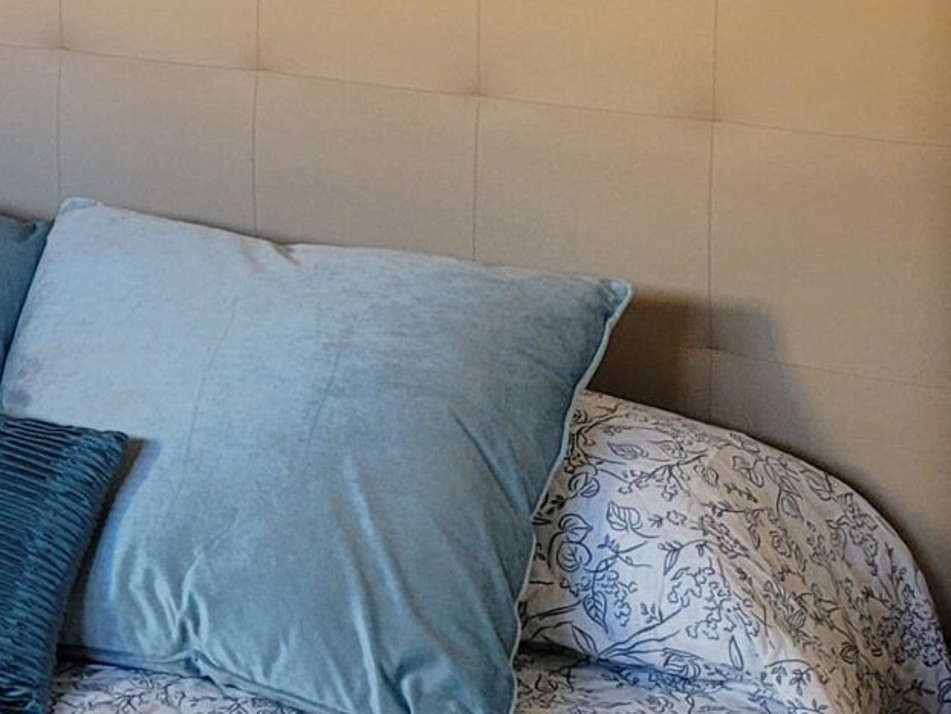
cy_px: -350
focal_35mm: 107
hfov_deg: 16.3
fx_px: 2941
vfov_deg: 13.1
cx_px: -602
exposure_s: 1/50
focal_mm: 5.4
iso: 200
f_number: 1.8
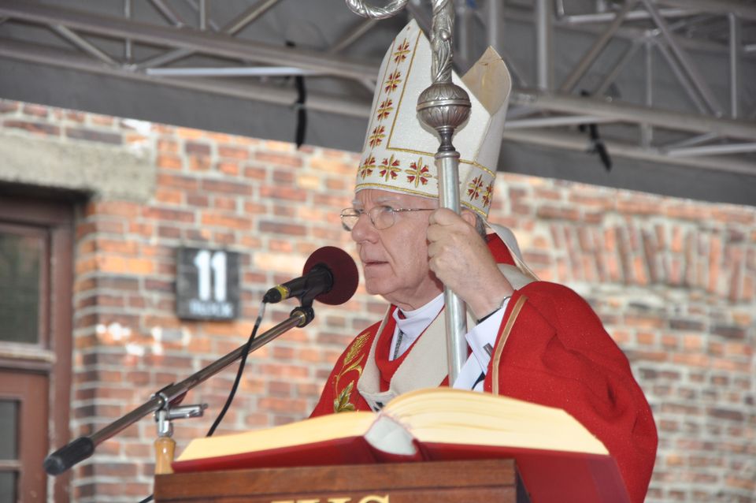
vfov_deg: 8.7
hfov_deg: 13.1
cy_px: 252
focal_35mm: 158
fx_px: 3304
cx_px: 378
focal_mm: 105
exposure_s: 1/60
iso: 400
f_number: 5.6
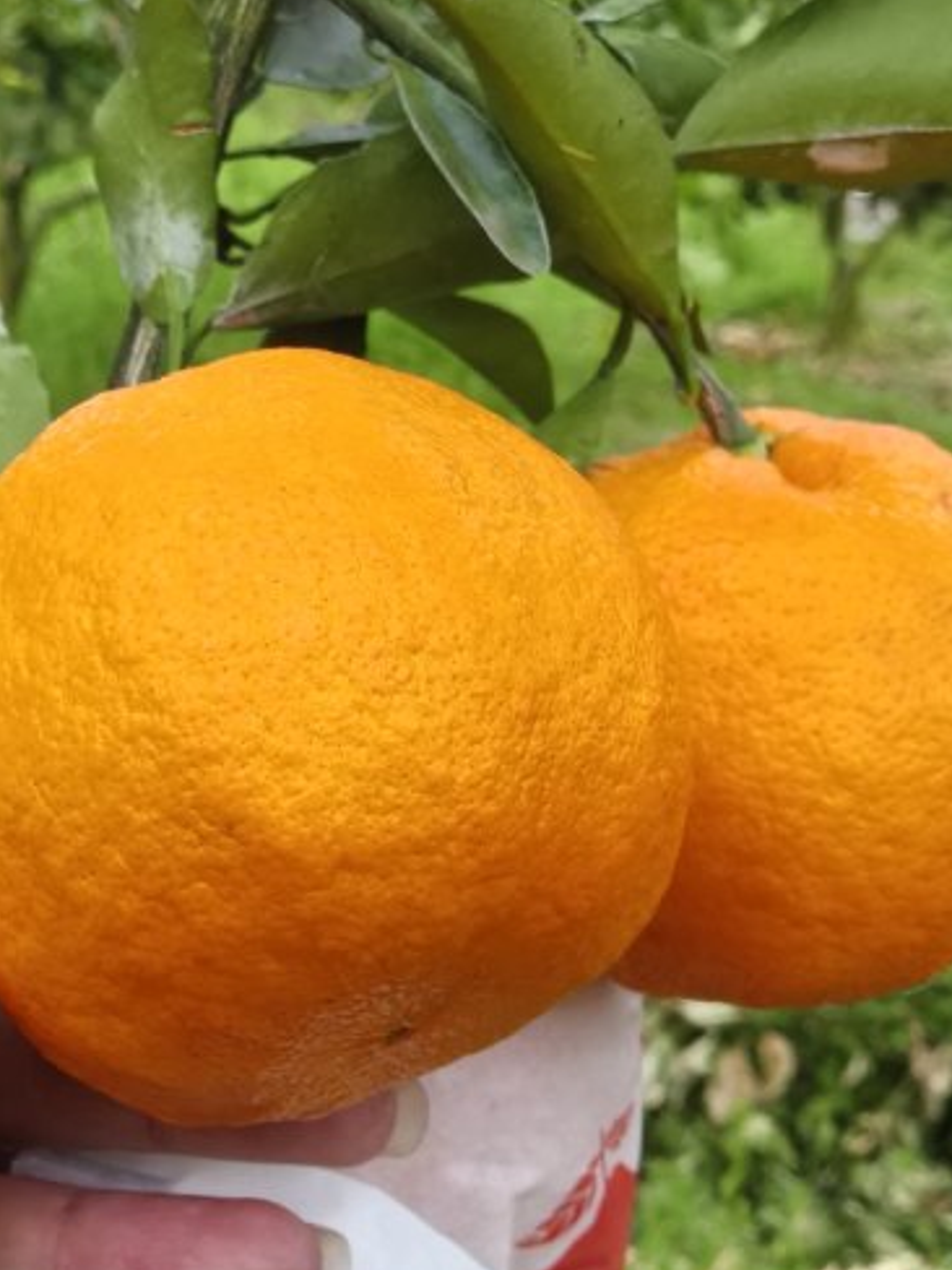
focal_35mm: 59
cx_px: 245
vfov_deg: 32.0
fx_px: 2163
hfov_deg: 24.6
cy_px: 988
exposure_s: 1/670
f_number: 4
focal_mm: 5.75
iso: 160
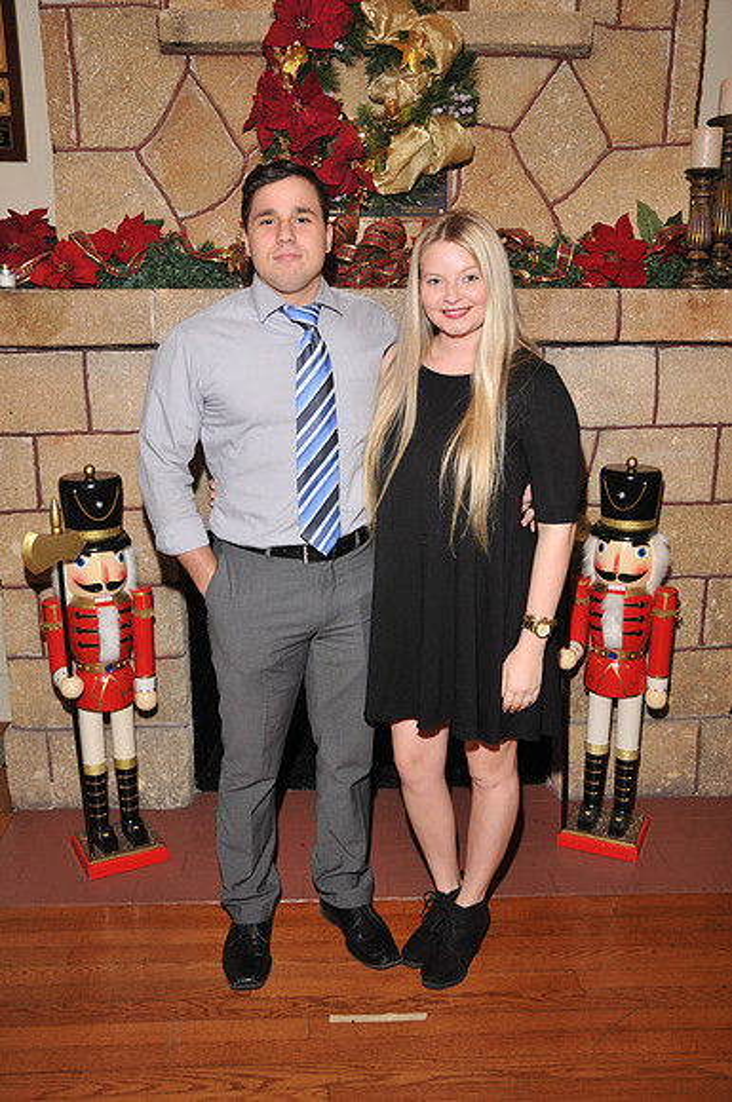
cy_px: 551
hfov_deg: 39.9
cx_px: 366
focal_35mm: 33
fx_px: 1009
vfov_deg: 57.3
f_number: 5.6
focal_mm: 22
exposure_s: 1/60
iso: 400
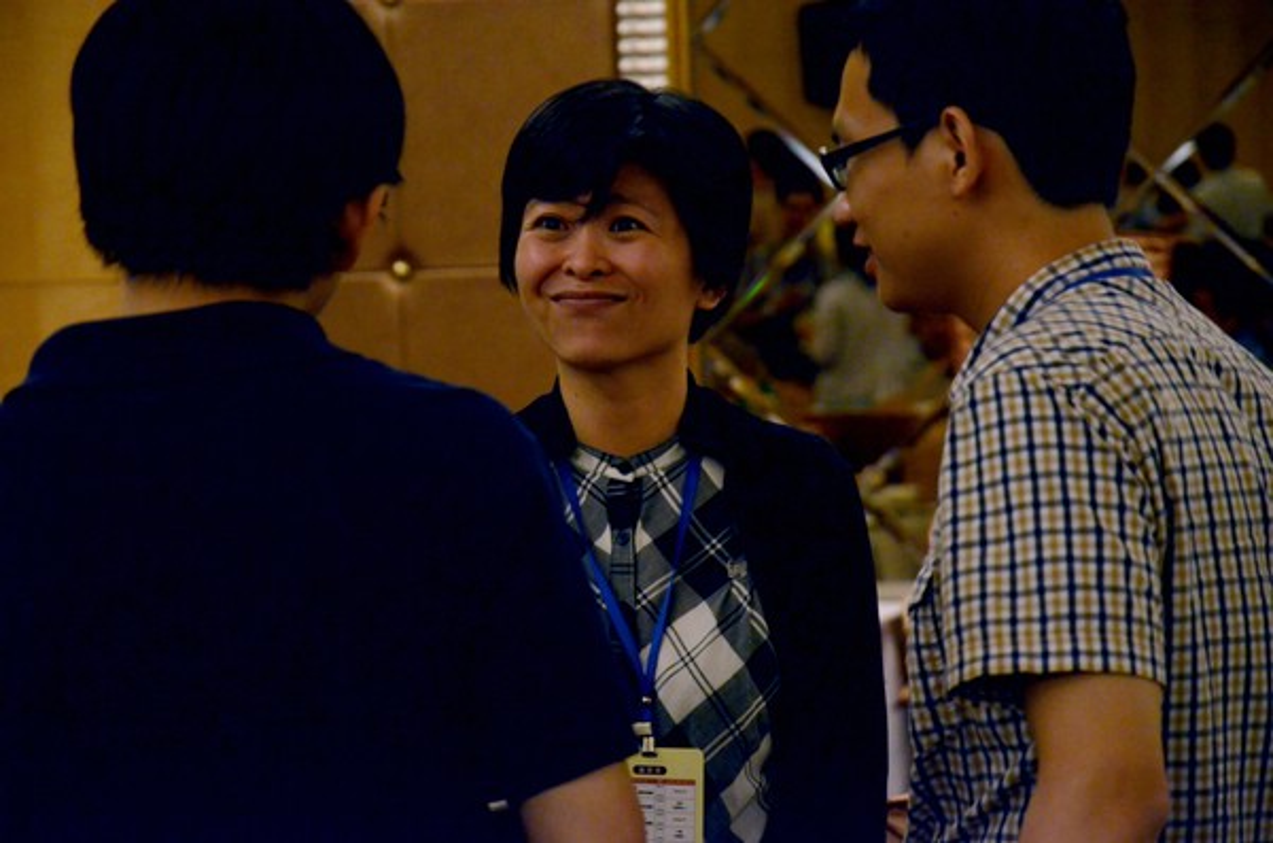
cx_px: 636
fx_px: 5556
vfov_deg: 8.7
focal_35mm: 158
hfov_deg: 13.1
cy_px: 422
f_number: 5.6
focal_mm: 105
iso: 3200
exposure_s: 1/80
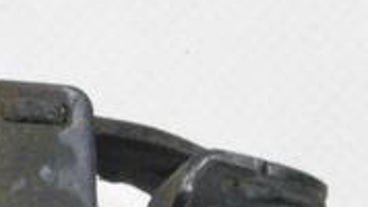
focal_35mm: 344
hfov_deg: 6.1
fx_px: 3356
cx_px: -310
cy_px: 295
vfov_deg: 3.5
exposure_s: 1/15
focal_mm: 38
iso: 6400
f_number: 20
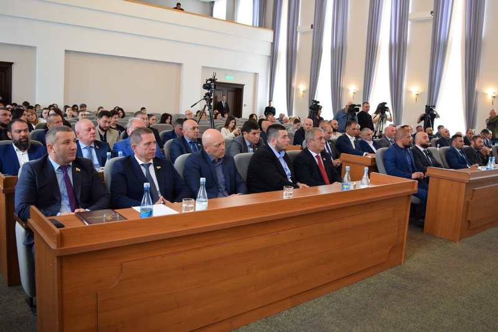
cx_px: 249
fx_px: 373
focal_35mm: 27
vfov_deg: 47.9
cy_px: 166
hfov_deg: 67.4
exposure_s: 1/60
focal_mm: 18
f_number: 4
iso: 800
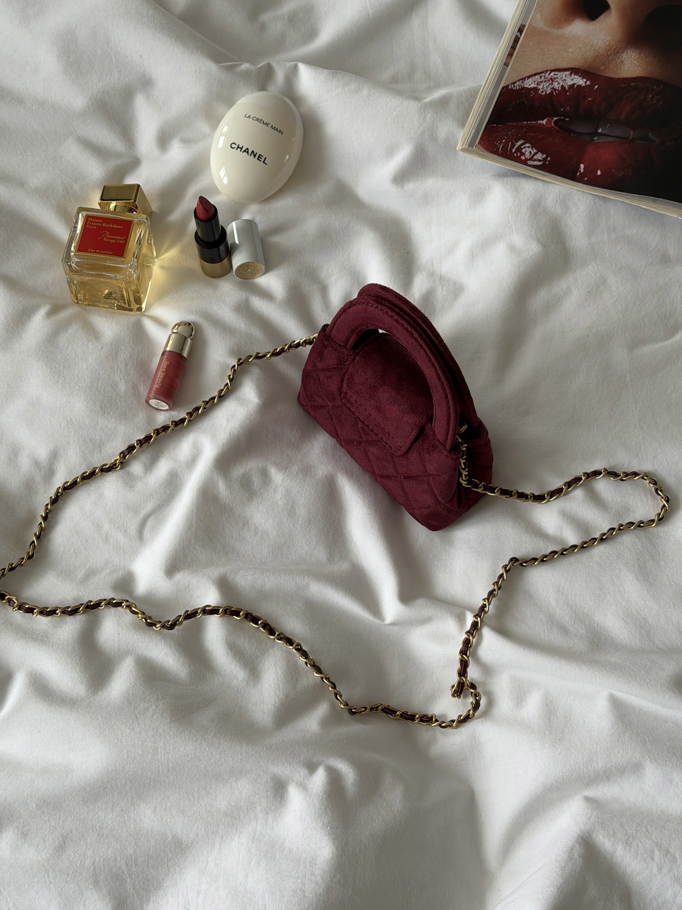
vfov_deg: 39.7
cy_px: 455
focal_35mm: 48
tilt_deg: -68.9
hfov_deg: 30.3
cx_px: 341
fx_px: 1261
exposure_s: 1/122
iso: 64
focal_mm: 6.76
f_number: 1.78
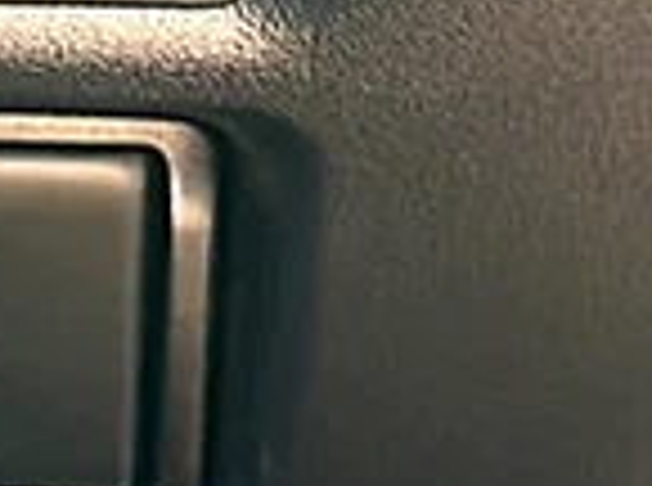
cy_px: -142
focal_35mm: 184
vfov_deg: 7.9
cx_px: -364
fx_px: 3457
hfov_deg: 10.4
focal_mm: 6.86
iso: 200
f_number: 1.78
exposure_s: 1/40
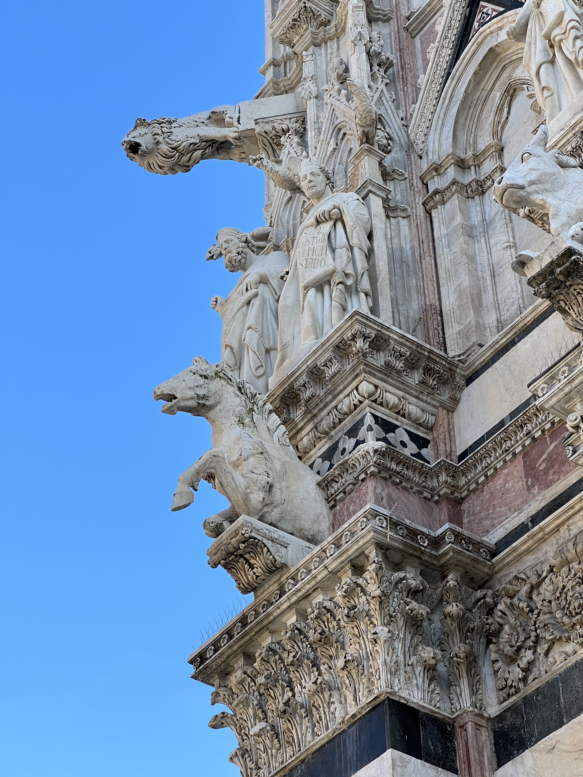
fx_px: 1729
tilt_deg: +43.3
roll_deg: +1.0
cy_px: 388
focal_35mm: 77
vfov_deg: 25.3
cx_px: 292
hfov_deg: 19.1
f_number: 2.8
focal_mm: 9
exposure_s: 1/162
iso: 32
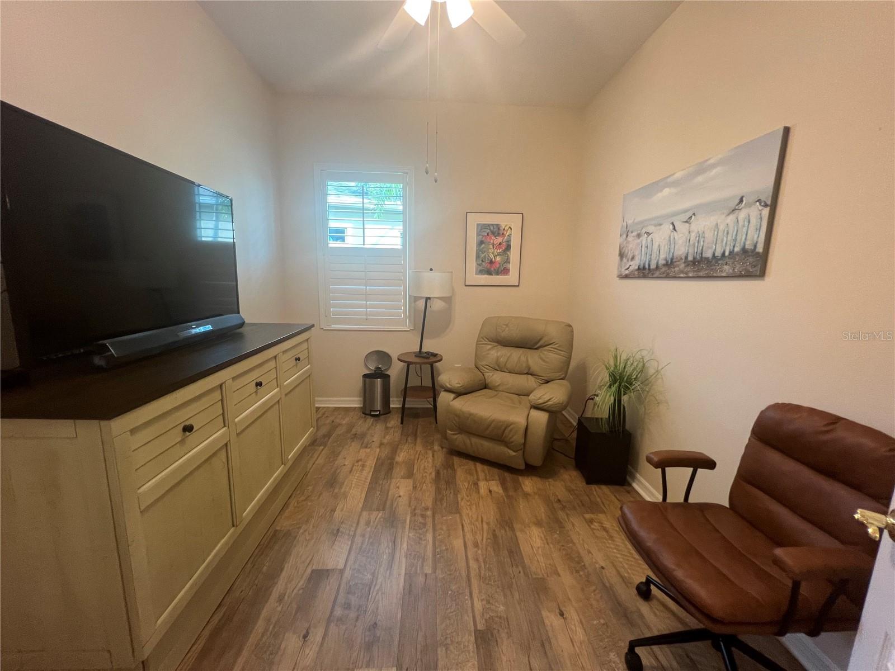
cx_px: 448
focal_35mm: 13
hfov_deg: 106.2
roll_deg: -1.2
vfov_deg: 89.9
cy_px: 336
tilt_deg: -6.7
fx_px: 336
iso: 200
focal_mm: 1.57
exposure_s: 1/60
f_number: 1.8
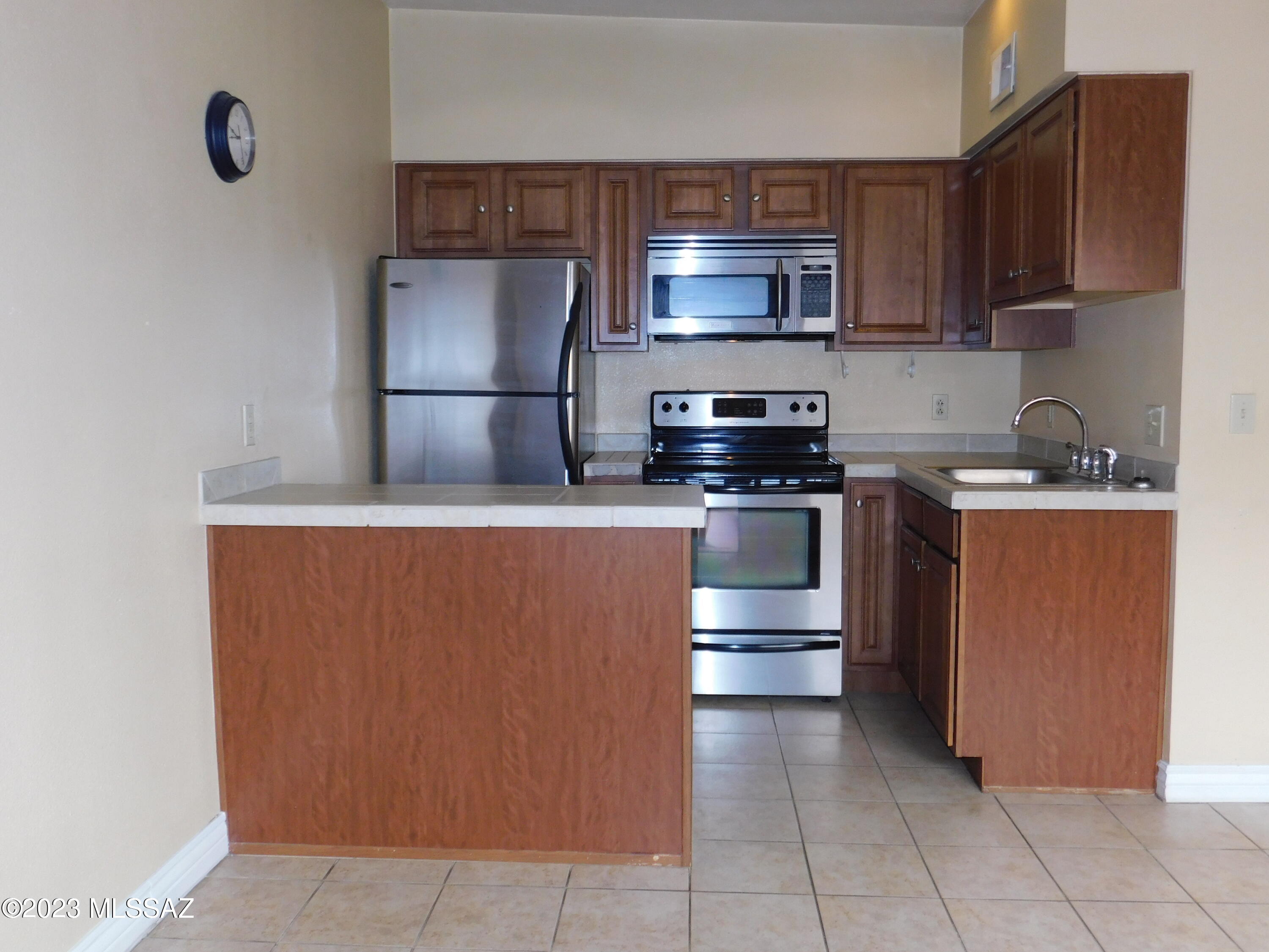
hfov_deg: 60.0
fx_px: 1100
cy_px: 476
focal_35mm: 30
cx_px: 634
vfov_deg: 46.8
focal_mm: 5.3
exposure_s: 1/30
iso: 200
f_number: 3.2
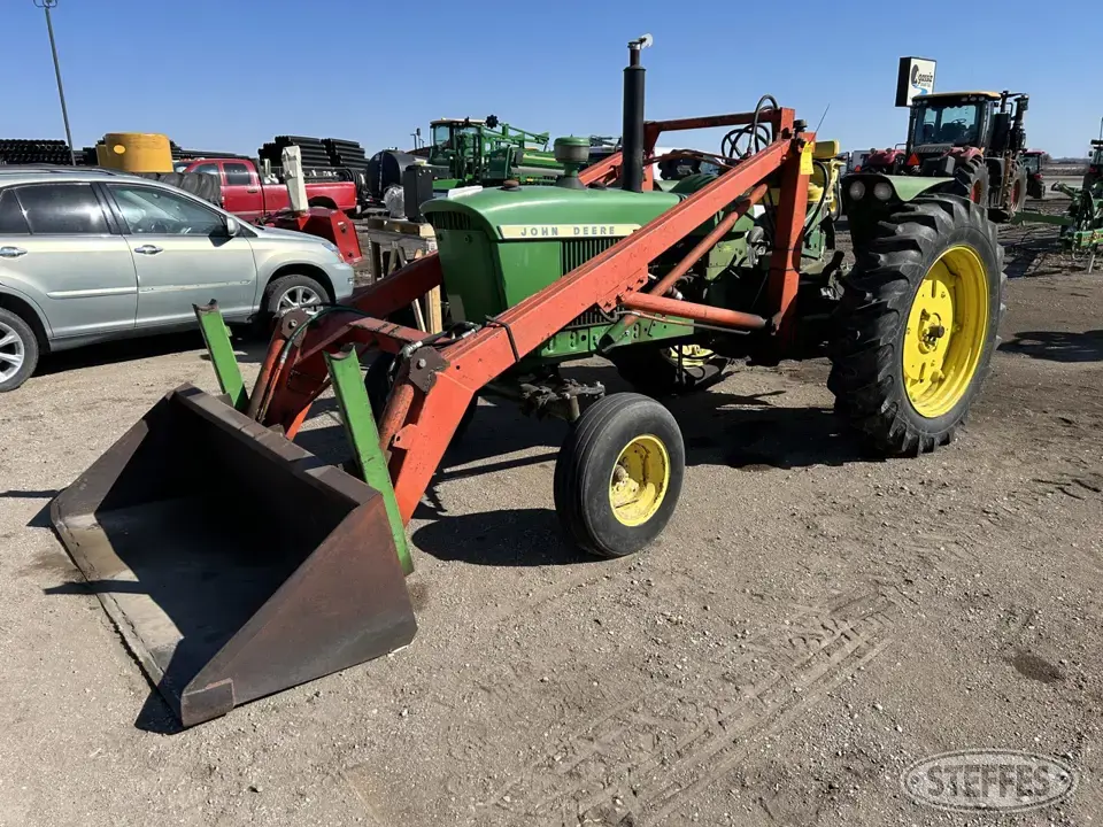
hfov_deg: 67.3
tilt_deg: -16.2
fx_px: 828
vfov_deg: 53.1
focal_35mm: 26
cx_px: 552
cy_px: 414
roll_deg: +0.9
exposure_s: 1/3356
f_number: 1.5
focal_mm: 5.7
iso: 50
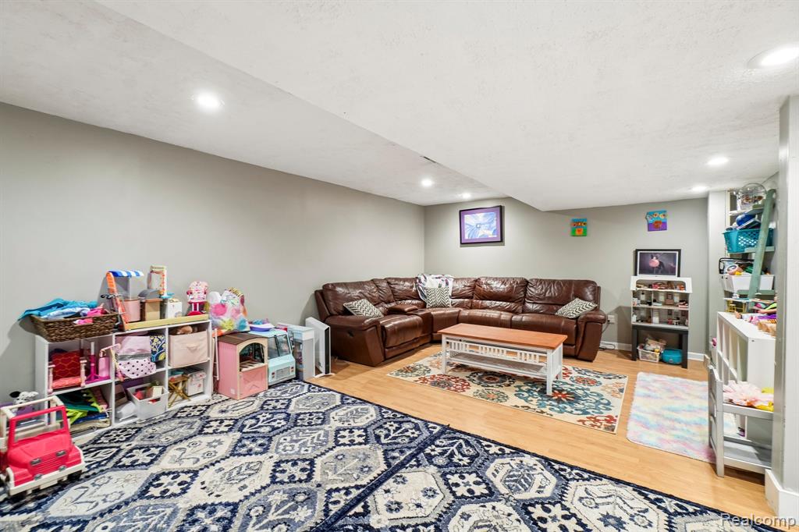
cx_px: 400
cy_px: 266
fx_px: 333
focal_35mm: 15
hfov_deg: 100.4
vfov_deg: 77.3
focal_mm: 10
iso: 400
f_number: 8
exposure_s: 1/2
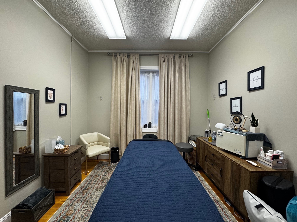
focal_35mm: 14
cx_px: 148
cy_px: 111
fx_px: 120
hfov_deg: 102.1
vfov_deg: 85.7
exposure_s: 1/124
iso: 160
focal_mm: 2.22
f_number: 2.2
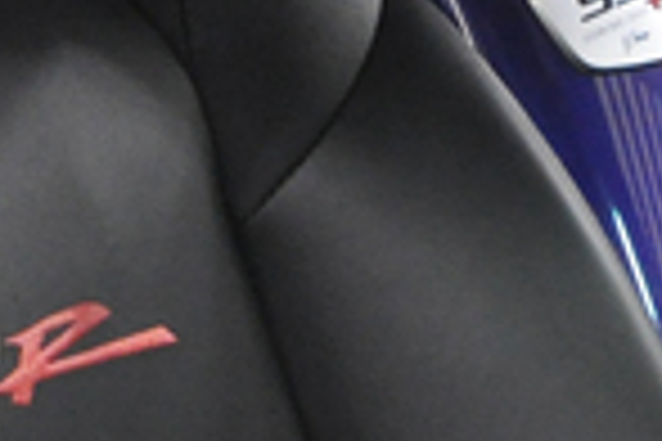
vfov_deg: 6.1
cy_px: 601
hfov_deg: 9.1
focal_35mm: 224
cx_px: 793
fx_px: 4119
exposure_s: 1/30
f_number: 3.8
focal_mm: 22
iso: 1250
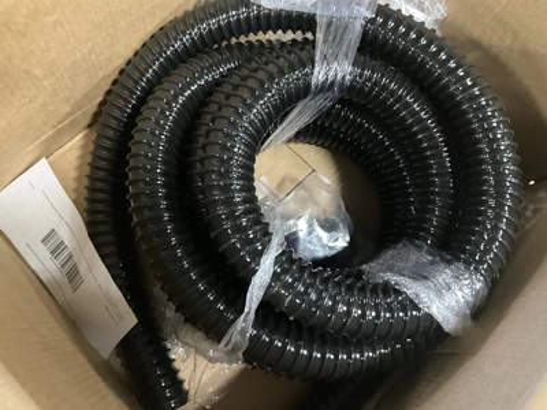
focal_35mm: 29
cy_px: 205
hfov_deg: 61.7
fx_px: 458
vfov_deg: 48.2
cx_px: 274
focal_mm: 3
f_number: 1.8
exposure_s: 1/24
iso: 500
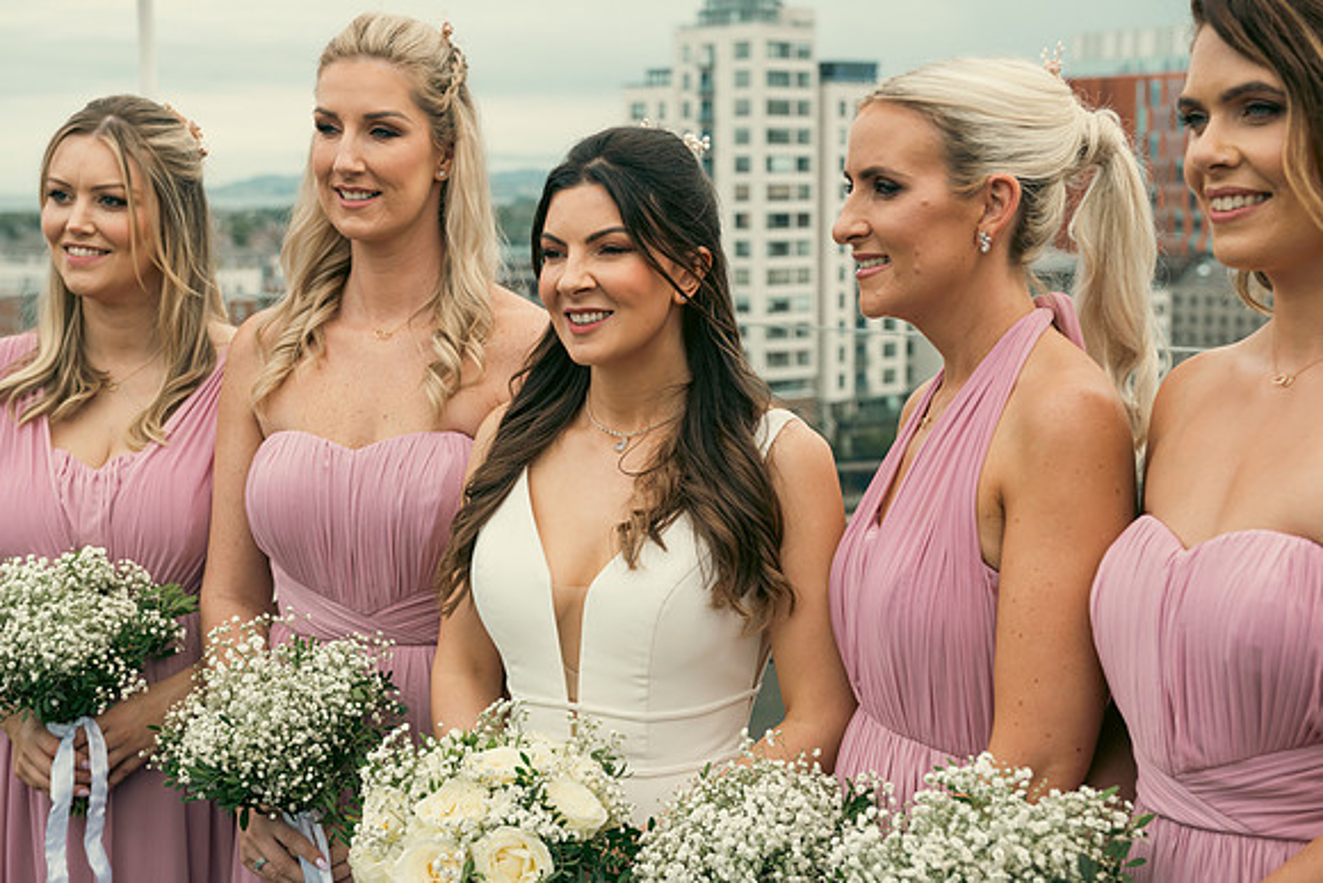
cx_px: 662
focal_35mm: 58
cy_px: 442
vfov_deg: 23.4
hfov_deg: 34.5
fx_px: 2132
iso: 160
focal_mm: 58
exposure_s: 1/250
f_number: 6.3
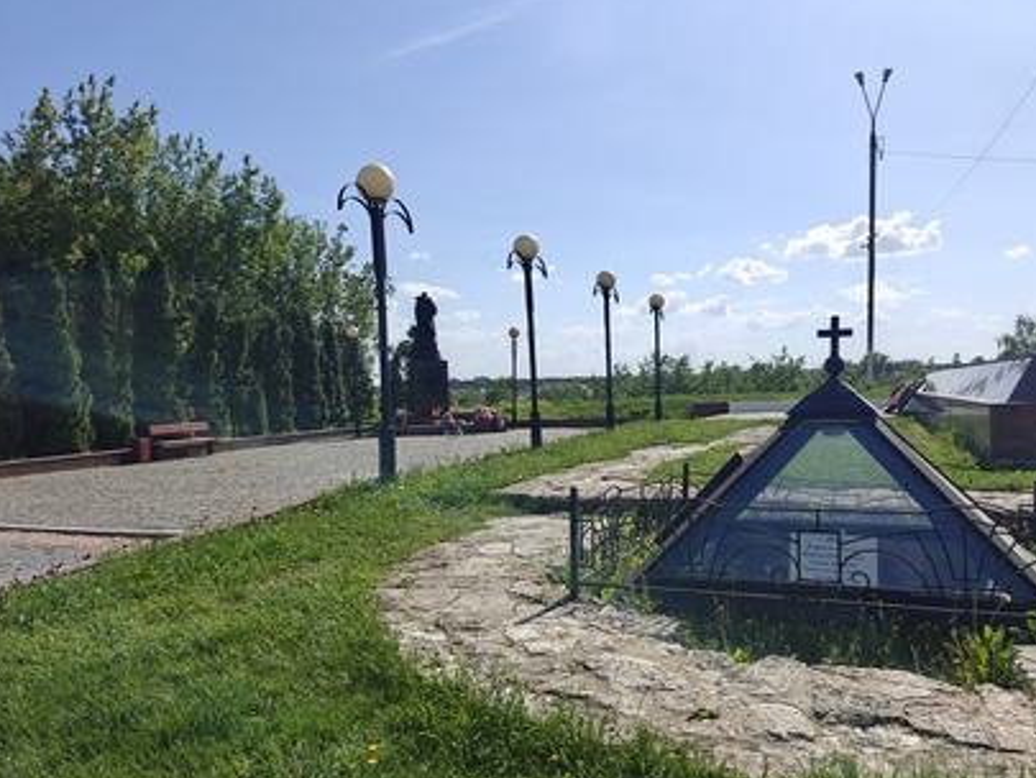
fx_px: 748
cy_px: 407
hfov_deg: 69.3
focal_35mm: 25
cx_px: 553
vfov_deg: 54.9
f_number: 1.6
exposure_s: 1/1882
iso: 50
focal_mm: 6.06
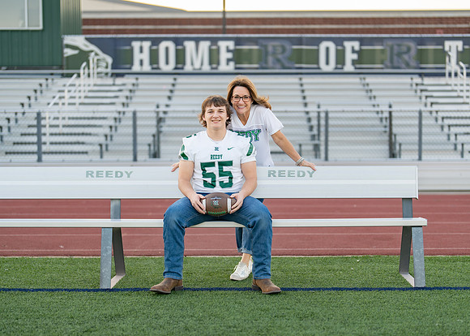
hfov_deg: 33.0
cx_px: 249
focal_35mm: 59
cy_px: 183
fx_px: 793
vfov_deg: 23.9
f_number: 1.2
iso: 100
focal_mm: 50
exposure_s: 1/800
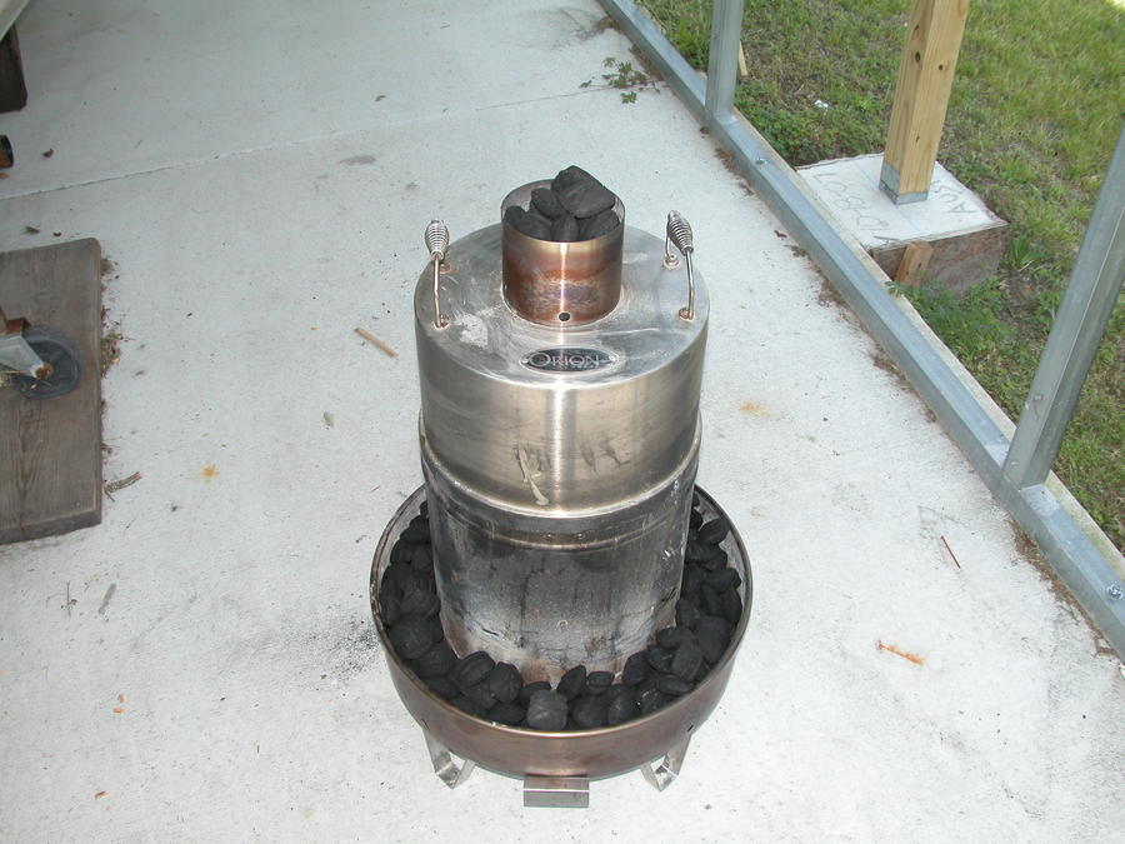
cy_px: 422
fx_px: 1105
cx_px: 562
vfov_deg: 41.8
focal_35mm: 34
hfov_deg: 54.0
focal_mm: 8.9
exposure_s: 1/118
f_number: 4.5
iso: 100
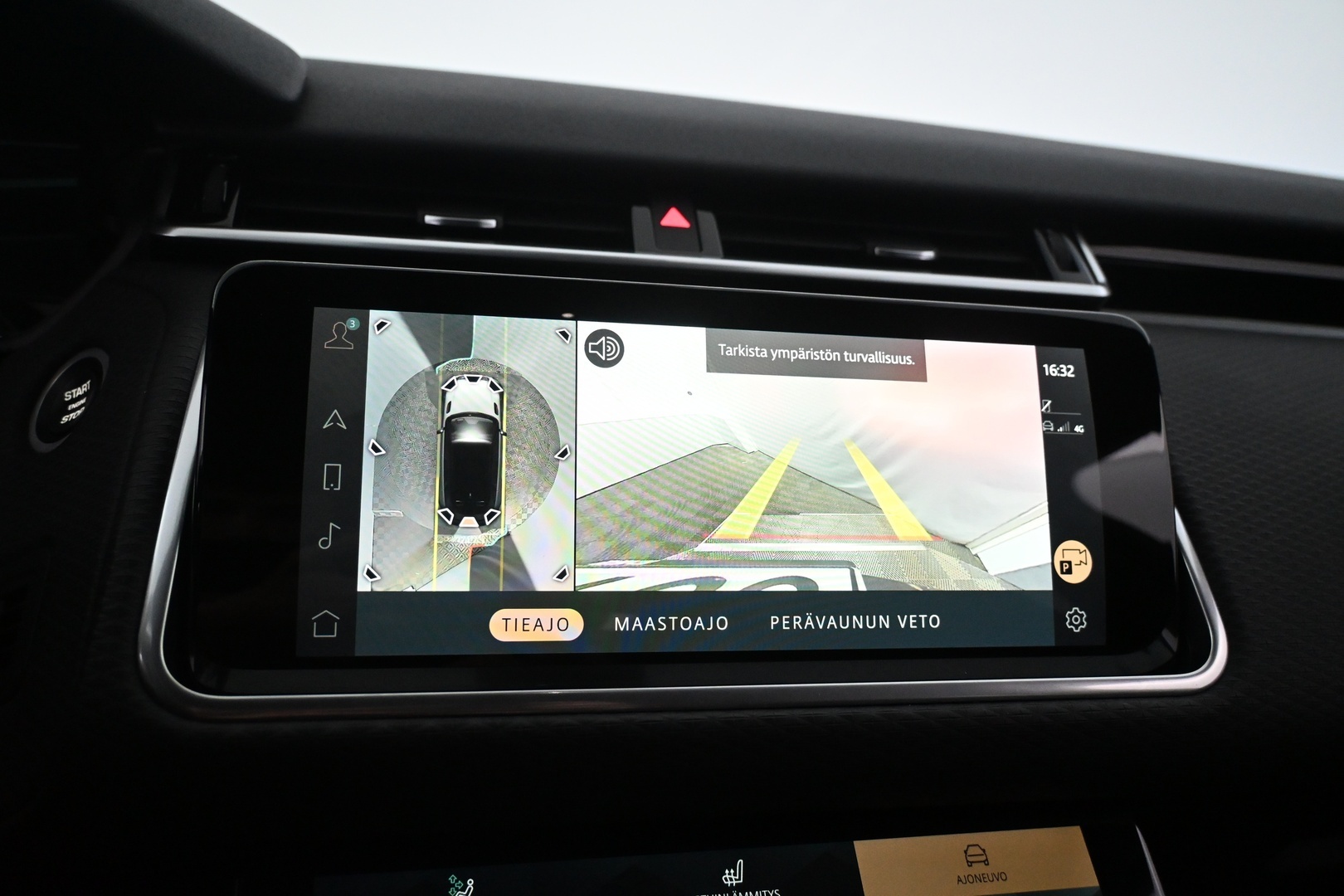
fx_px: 1036
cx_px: 672
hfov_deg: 65.9
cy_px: 448
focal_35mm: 28
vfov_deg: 46.8
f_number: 3.8
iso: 3200
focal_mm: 18.5
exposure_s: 1/100
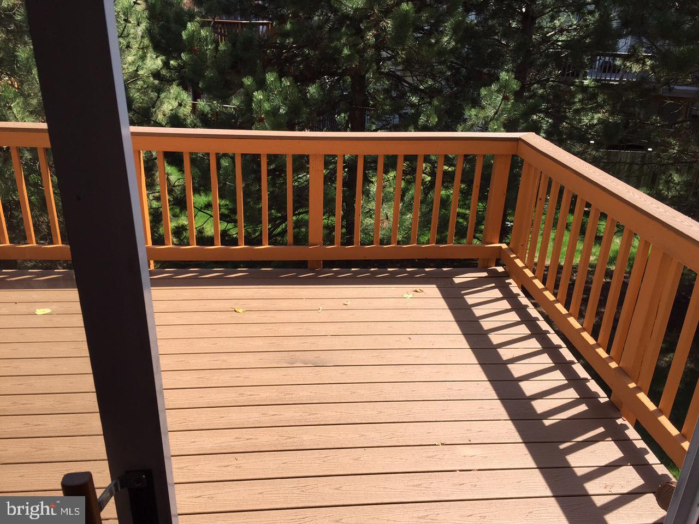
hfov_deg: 61.7
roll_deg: -1.4
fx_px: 586
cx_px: 350
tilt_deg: -24.6
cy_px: 262
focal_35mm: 29
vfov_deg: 48.2
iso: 32
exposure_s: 1/1041
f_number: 2.2
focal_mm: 4.15
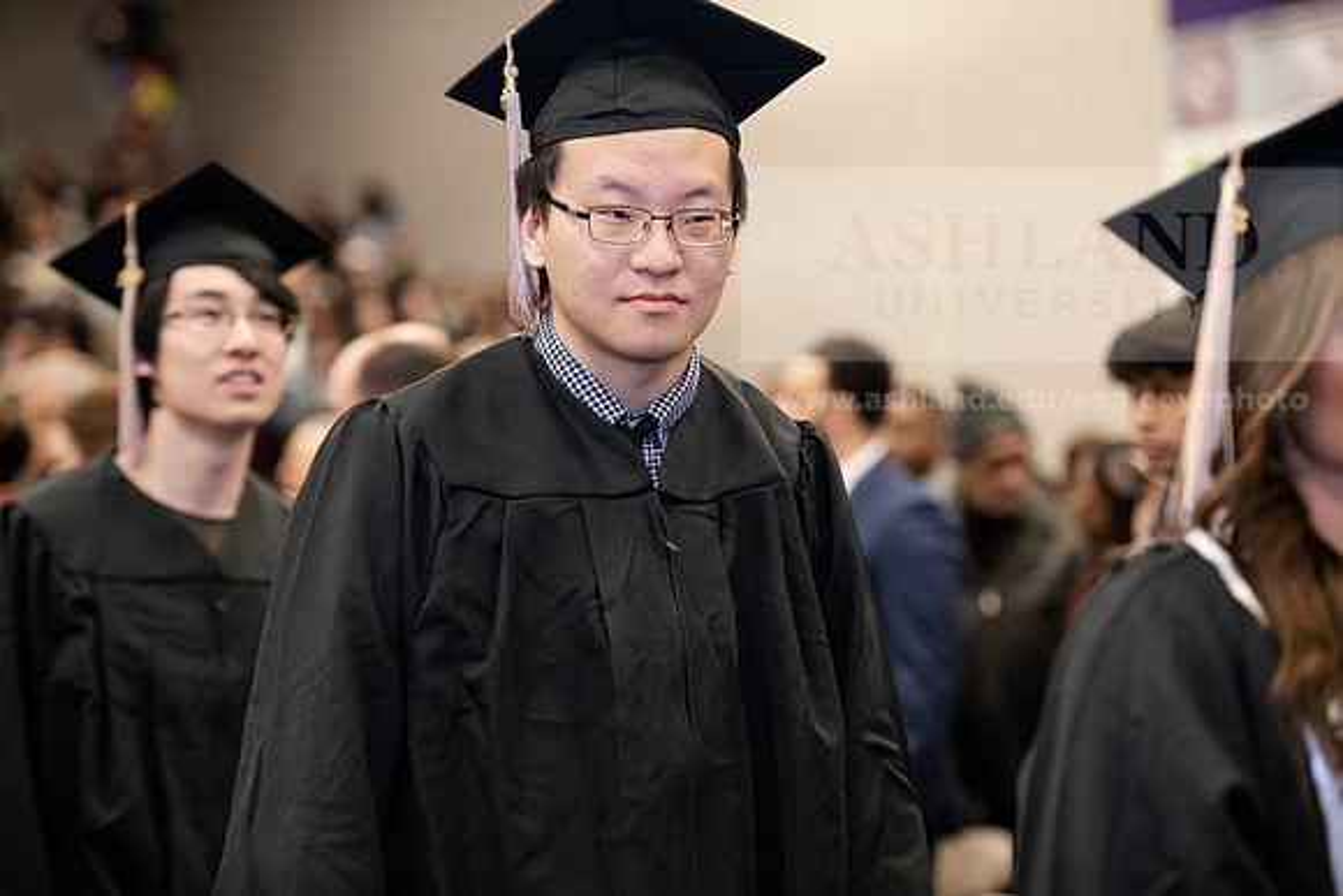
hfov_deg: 19.5
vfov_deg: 13.0
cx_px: 672
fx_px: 3918
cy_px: 448
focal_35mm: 105
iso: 2000
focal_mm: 105
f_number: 3.2
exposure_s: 1/200
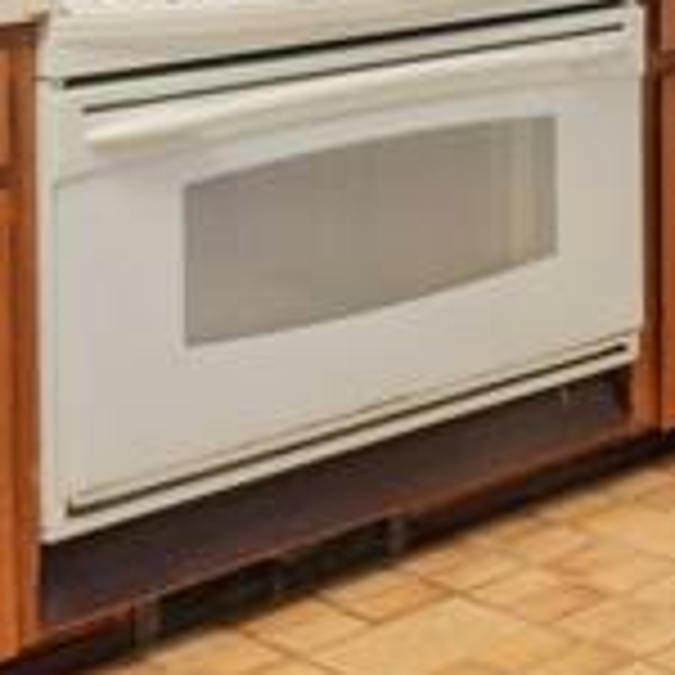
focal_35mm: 87
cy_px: -292
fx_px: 1919
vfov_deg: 18.1
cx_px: 1750
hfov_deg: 13.1
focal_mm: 10
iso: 1000
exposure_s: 1/30
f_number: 8
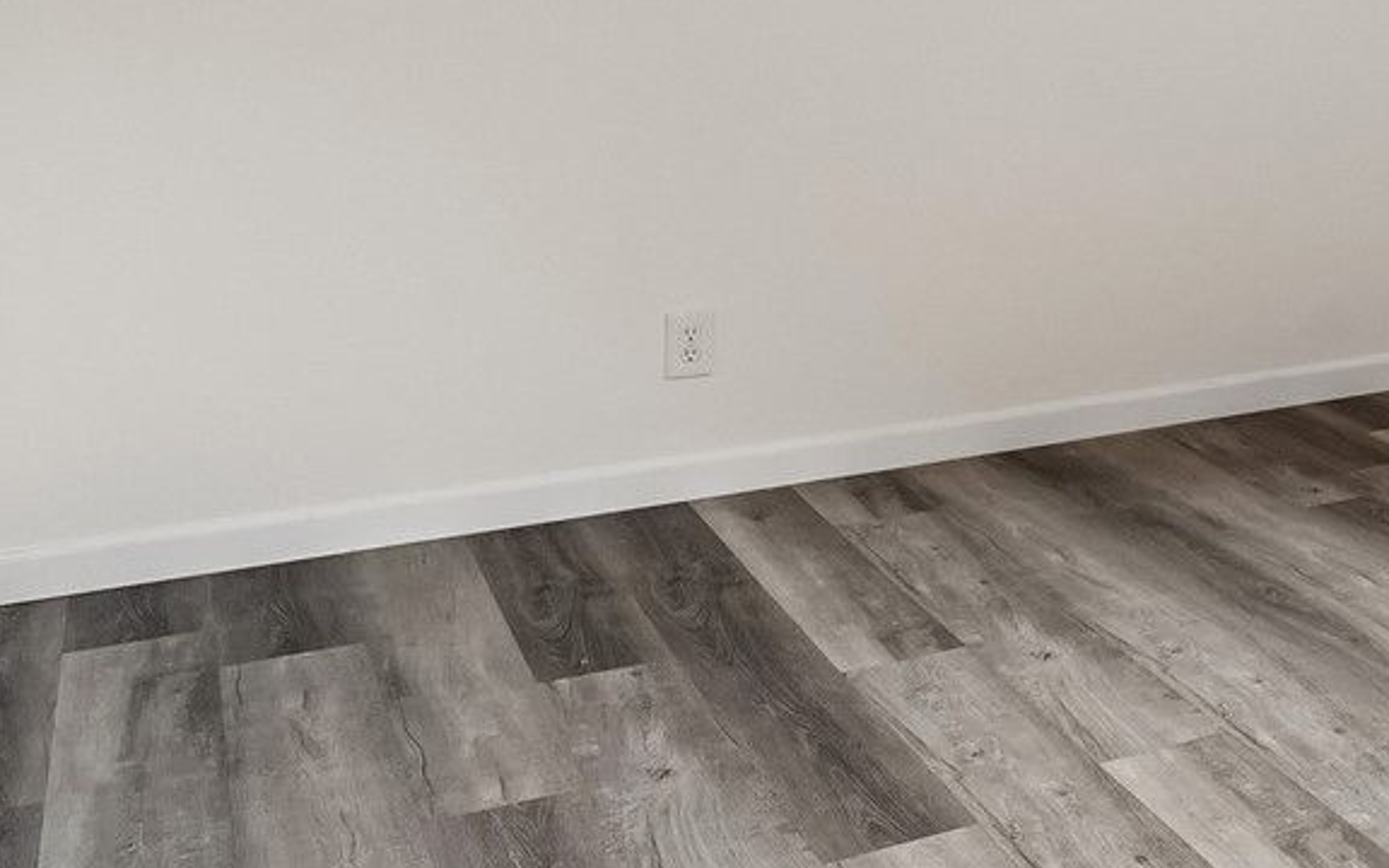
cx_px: 1660
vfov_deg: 25.6
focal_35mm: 48
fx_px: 1817
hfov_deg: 33.9
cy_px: 18
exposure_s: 1/60
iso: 1600
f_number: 8
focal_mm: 16
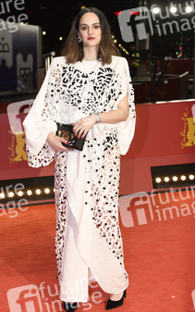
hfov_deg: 22.4
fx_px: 493
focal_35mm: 58
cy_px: 159
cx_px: 81
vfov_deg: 35.1
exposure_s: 1/400
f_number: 4
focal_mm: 48
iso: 1000
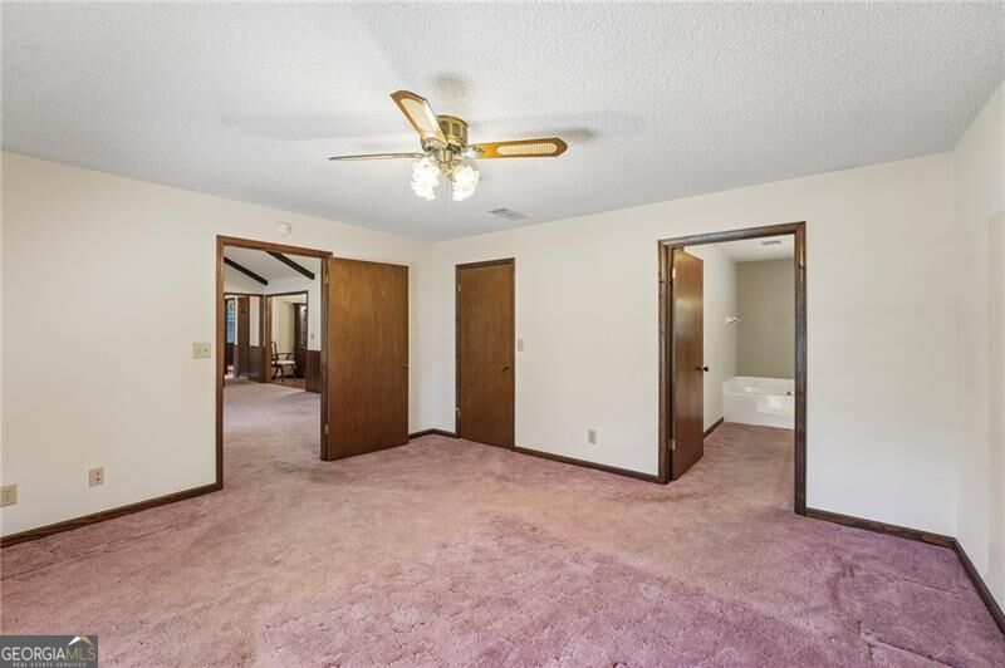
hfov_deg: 101.6
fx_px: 410
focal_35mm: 15
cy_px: 334
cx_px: 502
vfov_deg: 78.4
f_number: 8
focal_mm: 14.7
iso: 320
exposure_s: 1/8
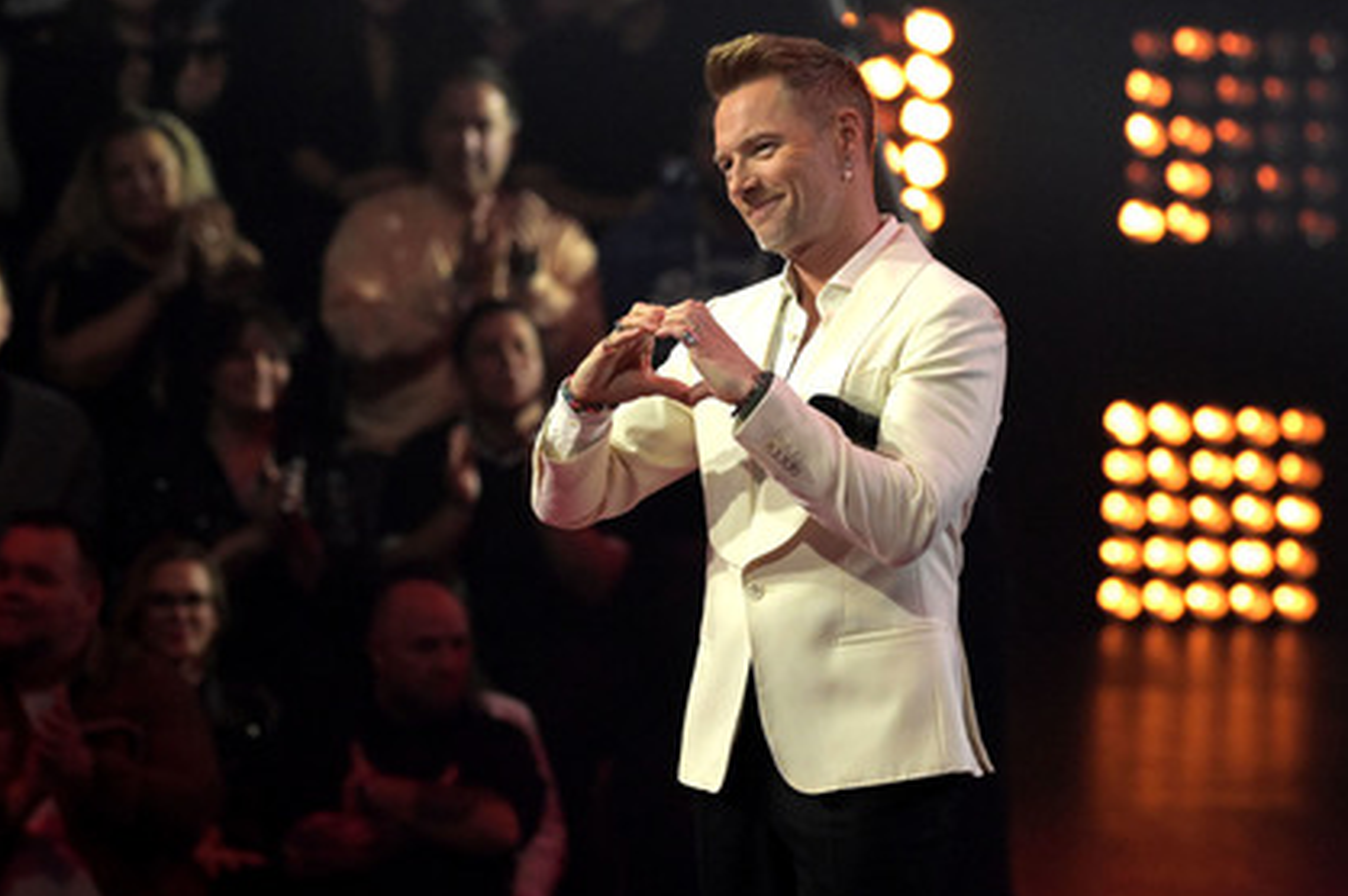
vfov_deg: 4.7
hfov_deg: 7.1
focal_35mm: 291
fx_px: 10887
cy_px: 471
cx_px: 721
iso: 12800
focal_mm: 270
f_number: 5.6
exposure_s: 1/640
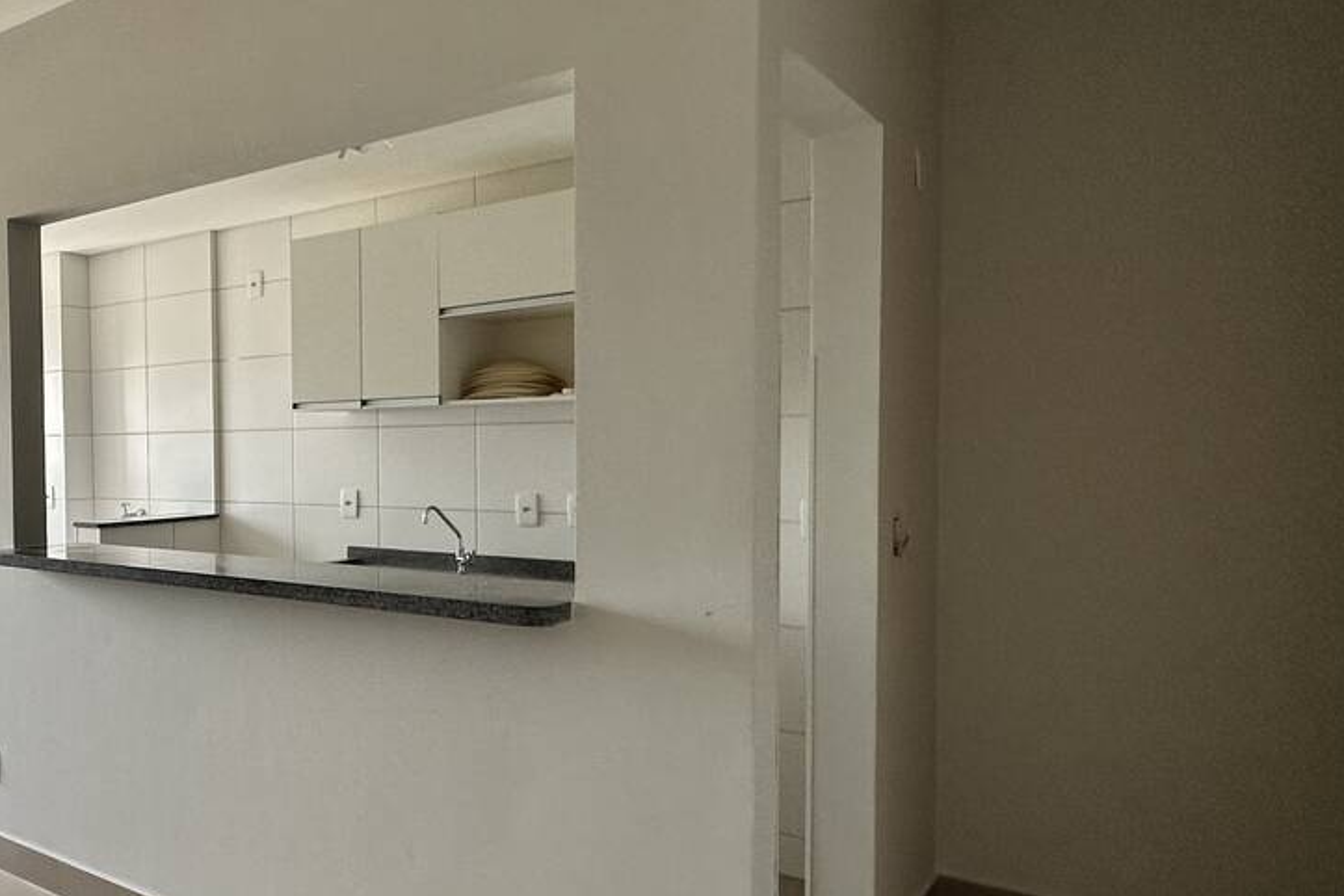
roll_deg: +1.1
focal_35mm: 29
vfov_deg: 44.9
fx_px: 1083
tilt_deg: -1.7
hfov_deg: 56.4
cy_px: 491
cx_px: 175
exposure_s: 1/99
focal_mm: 2.22
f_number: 2.2
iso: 100
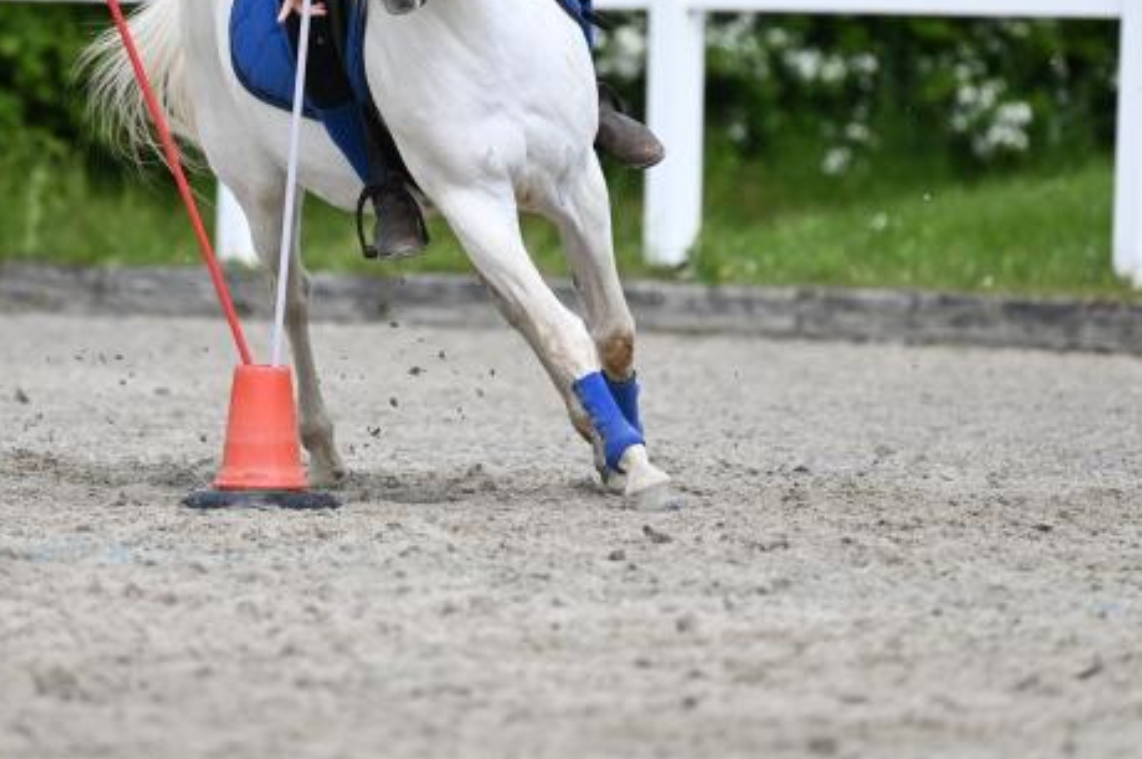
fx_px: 17656
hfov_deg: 3.7
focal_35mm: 557
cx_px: 447
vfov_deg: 2.5
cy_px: 112
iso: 280
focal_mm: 320
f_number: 5.3
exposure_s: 1/1250
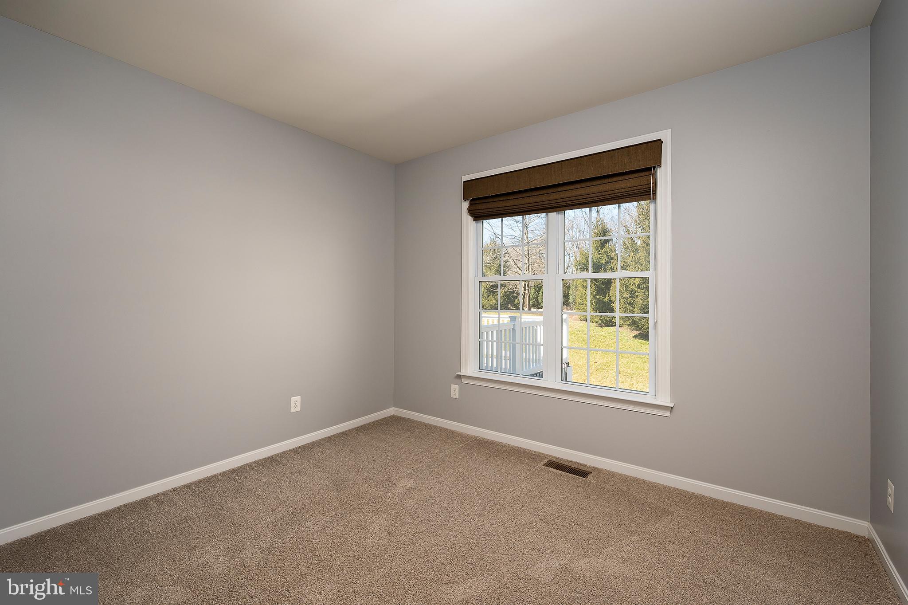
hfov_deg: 98.6
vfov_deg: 75.5
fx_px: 391
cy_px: 302
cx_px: 454
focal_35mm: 16
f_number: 9
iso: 320
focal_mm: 15.5
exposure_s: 1/125
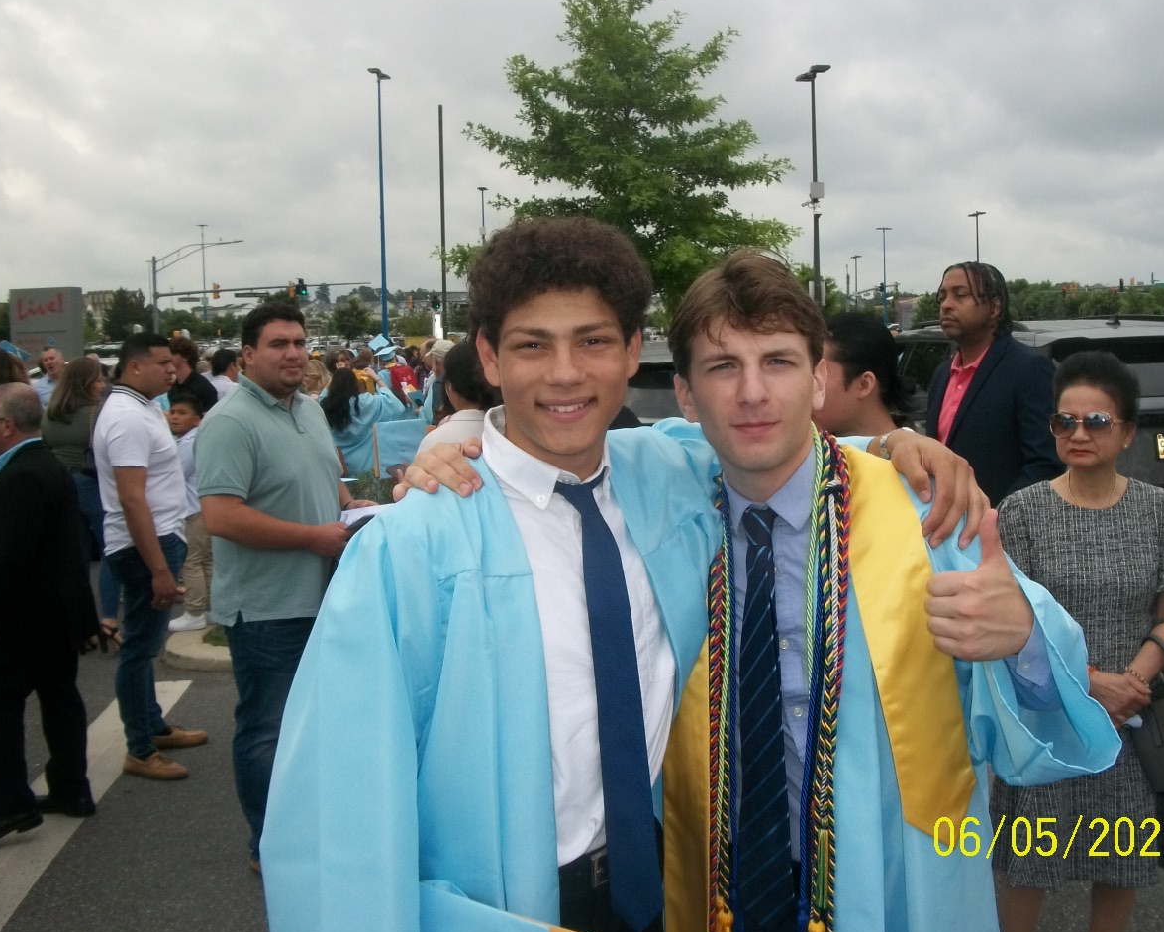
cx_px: 619
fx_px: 1171
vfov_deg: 43.4
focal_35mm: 34
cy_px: 463
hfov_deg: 52.8
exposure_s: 1/400
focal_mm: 5.7
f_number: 5.5
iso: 80
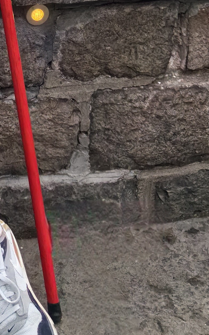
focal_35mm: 94
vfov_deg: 19.1
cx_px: -152
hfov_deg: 12.8
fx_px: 857
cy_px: -183
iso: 100
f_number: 2
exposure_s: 1/100
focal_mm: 5.75
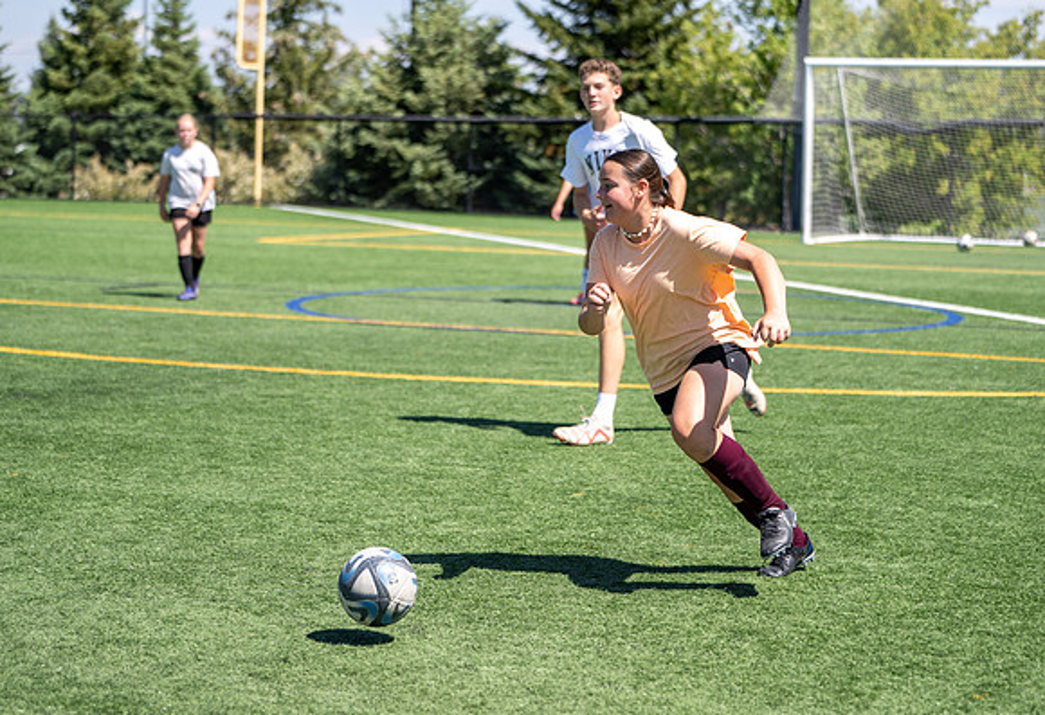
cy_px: 328
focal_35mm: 83
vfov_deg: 16.8
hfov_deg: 24.3
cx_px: 582
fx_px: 2423
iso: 50
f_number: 2.8
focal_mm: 75
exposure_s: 1/800
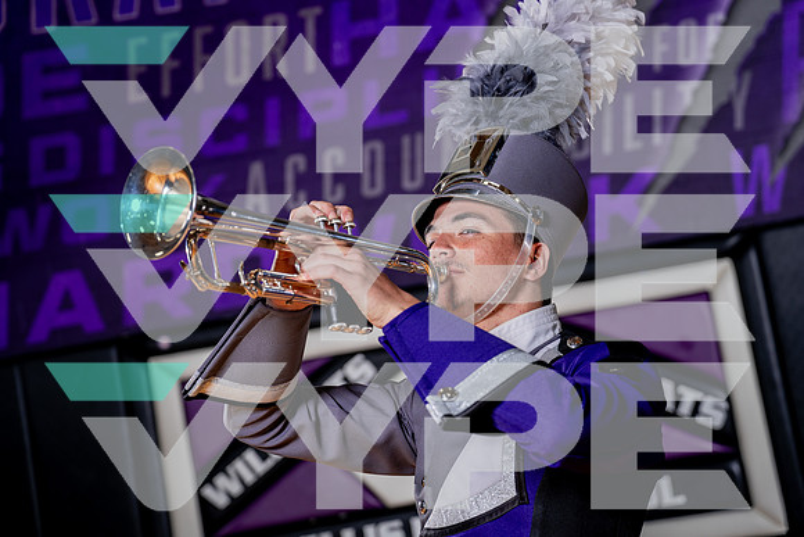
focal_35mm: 69
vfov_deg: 19.7
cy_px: 268
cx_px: 402
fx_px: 1546
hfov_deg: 29.2
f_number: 4
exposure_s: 1/250
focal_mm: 68
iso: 100
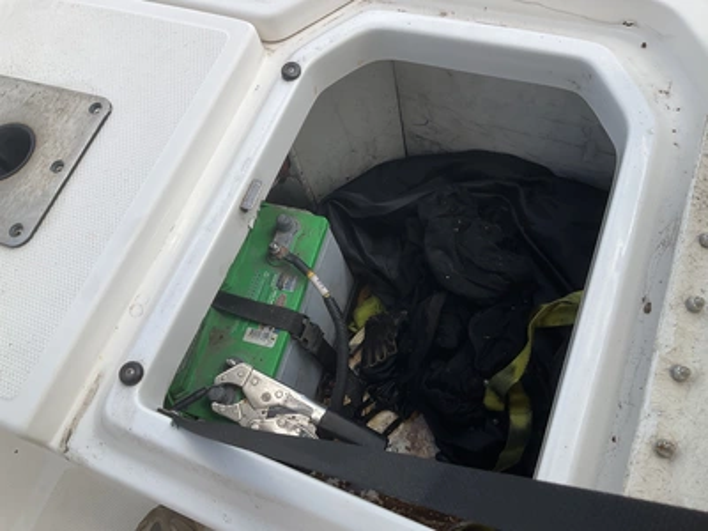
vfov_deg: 48.2
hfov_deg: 61.7
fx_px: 593
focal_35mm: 29
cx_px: 354
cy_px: 266
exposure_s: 1/1195
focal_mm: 3
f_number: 1.8
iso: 25
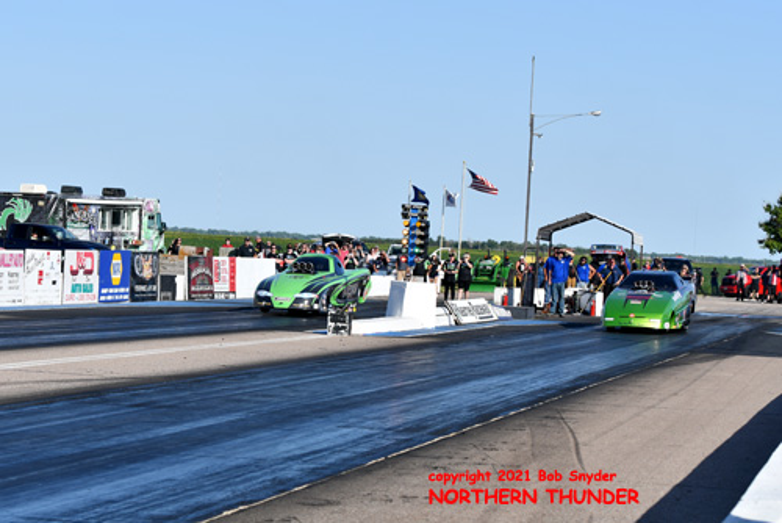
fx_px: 2282
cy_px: 262
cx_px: 391
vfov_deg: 13.1
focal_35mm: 105
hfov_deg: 19.4
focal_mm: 70
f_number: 5.6
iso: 160
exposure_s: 1/1250
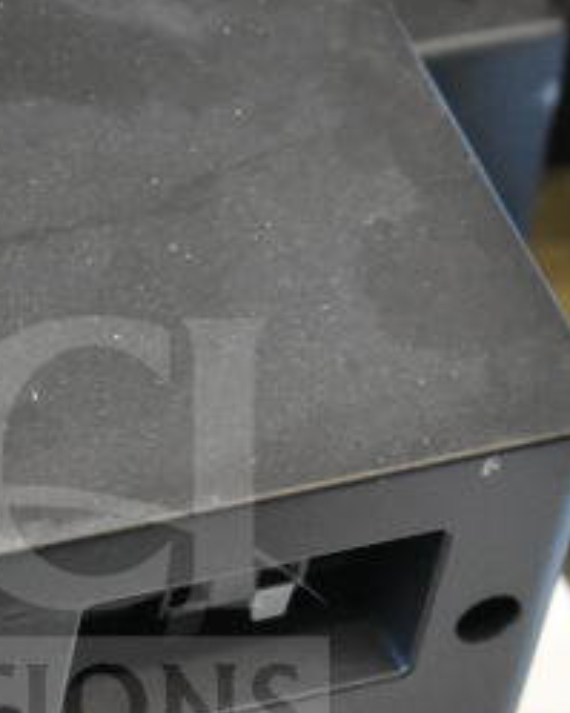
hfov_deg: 5.4
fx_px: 6008
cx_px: 6
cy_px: 544
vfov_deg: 6.8
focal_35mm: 285
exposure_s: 1/100
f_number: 5.6
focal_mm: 55
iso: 5000
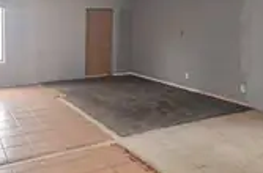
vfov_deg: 35.6
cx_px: 91
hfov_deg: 52.4
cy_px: 39
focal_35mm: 36
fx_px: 262
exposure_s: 1/80
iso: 400
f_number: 4
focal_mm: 10
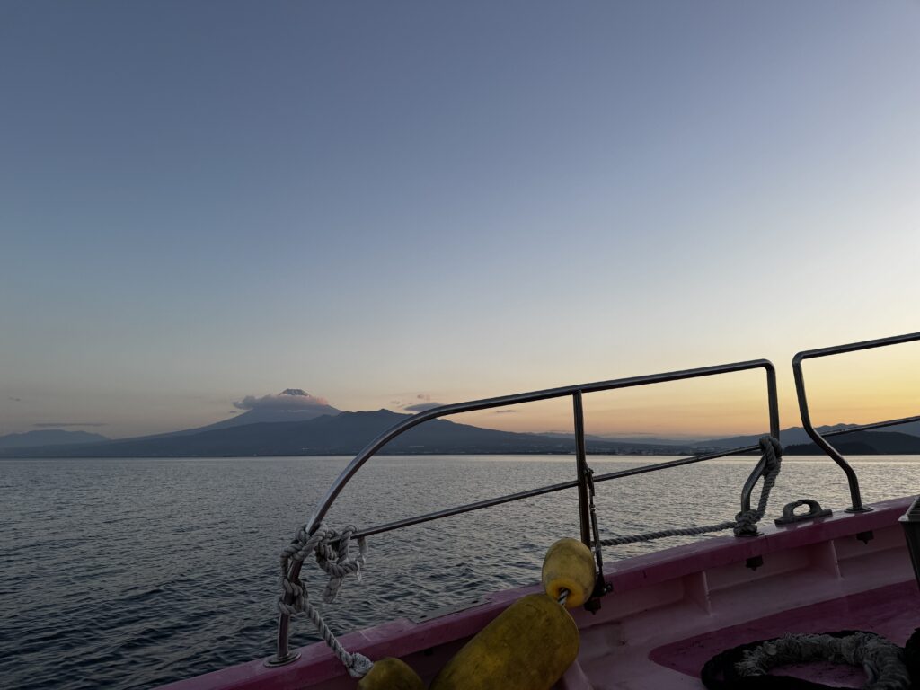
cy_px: 345
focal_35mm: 24
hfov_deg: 71.6
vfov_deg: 56.8
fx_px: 638
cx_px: 460
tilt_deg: +9.3
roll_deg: -0.9
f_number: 1.78
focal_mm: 6.76
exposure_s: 1/621
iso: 80
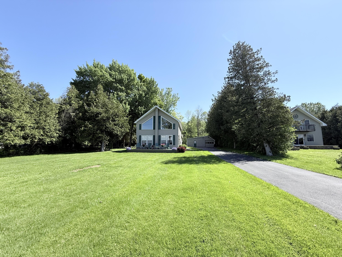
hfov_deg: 102.1
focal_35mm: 14
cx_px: 171
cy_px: 128
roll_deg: +0.0
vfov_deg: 85.7
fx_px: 138
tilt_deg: +8.2
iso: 50
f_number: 2.2
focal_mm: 2.22
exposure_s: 1/942
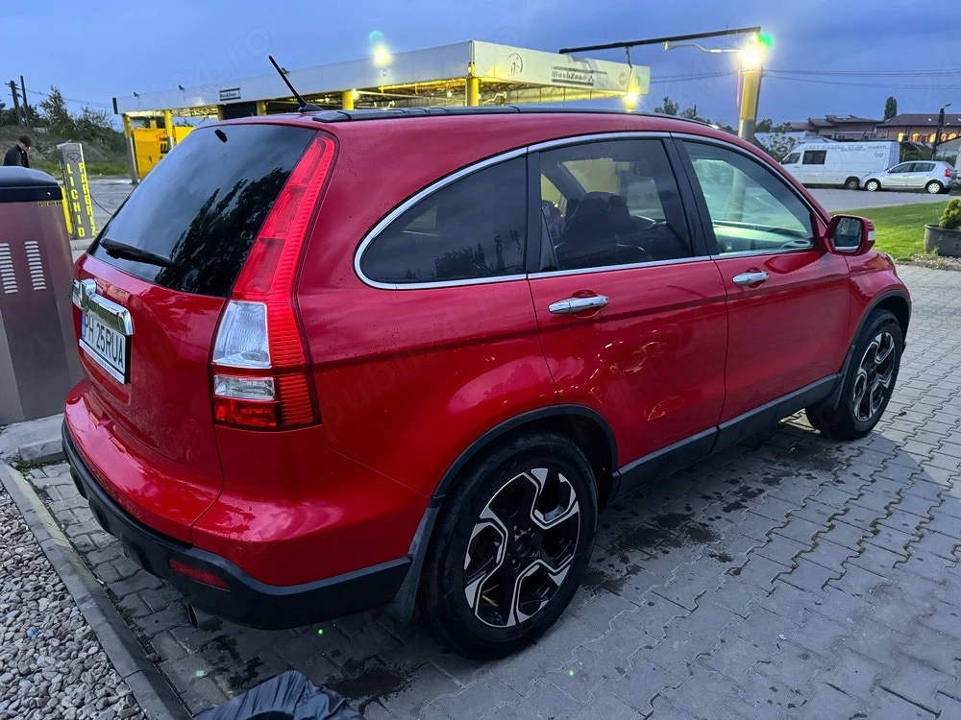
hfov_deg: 71.6
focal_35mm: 24
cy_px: 360
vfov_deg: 56.8
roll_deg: +0.3
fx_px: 666
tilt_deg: -16.9
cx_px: 480
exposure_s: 1/33
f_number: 1.78
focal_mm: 6.76
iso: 1000
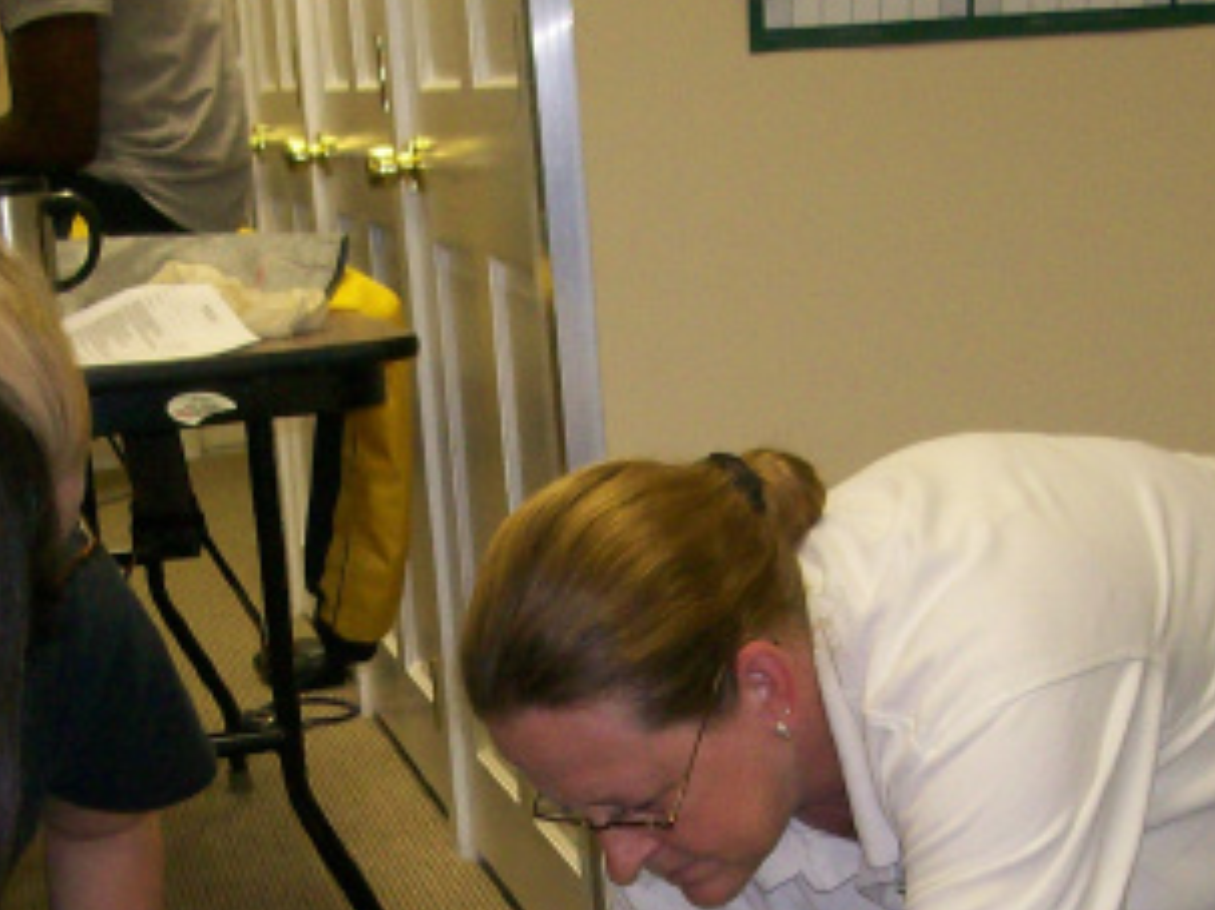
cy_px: 1110
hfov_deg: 20.6
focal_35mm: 95
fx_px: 3333
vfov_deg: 15.0
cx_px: 469
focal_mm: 6
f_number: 2.7
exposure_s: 1/64
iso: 140
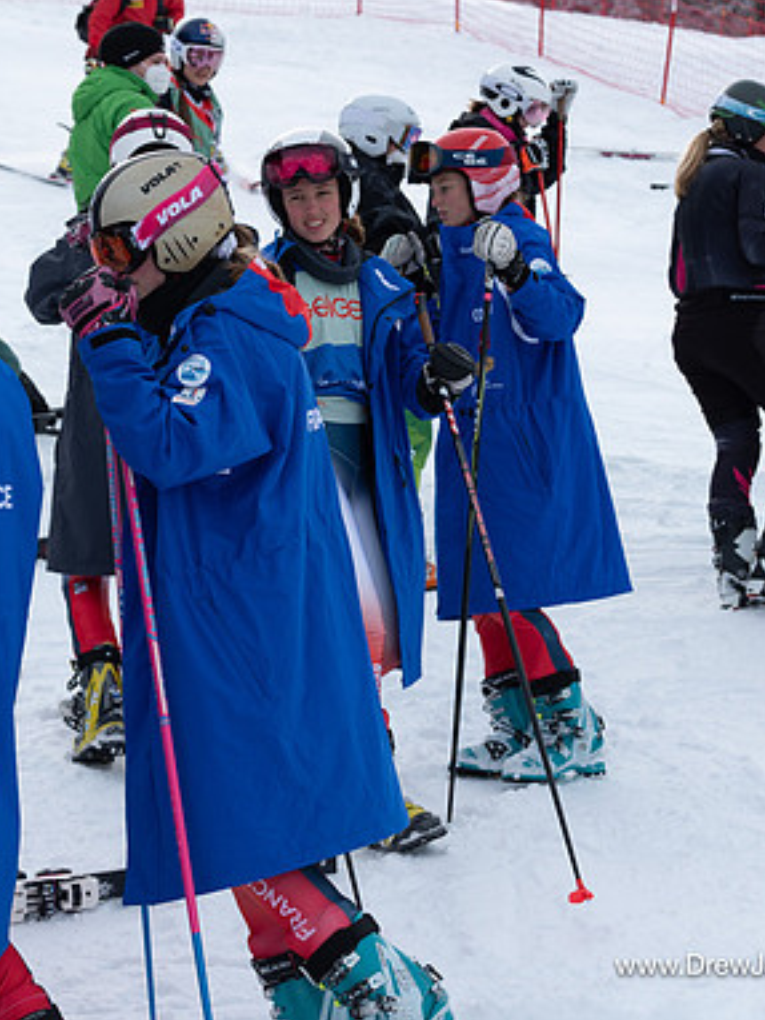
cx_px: 283
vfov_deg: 19.3
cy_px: 511
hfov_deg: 14.5
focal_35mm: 102
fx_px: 3007
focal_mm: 70
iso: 320
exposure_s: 1/1000
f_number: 8
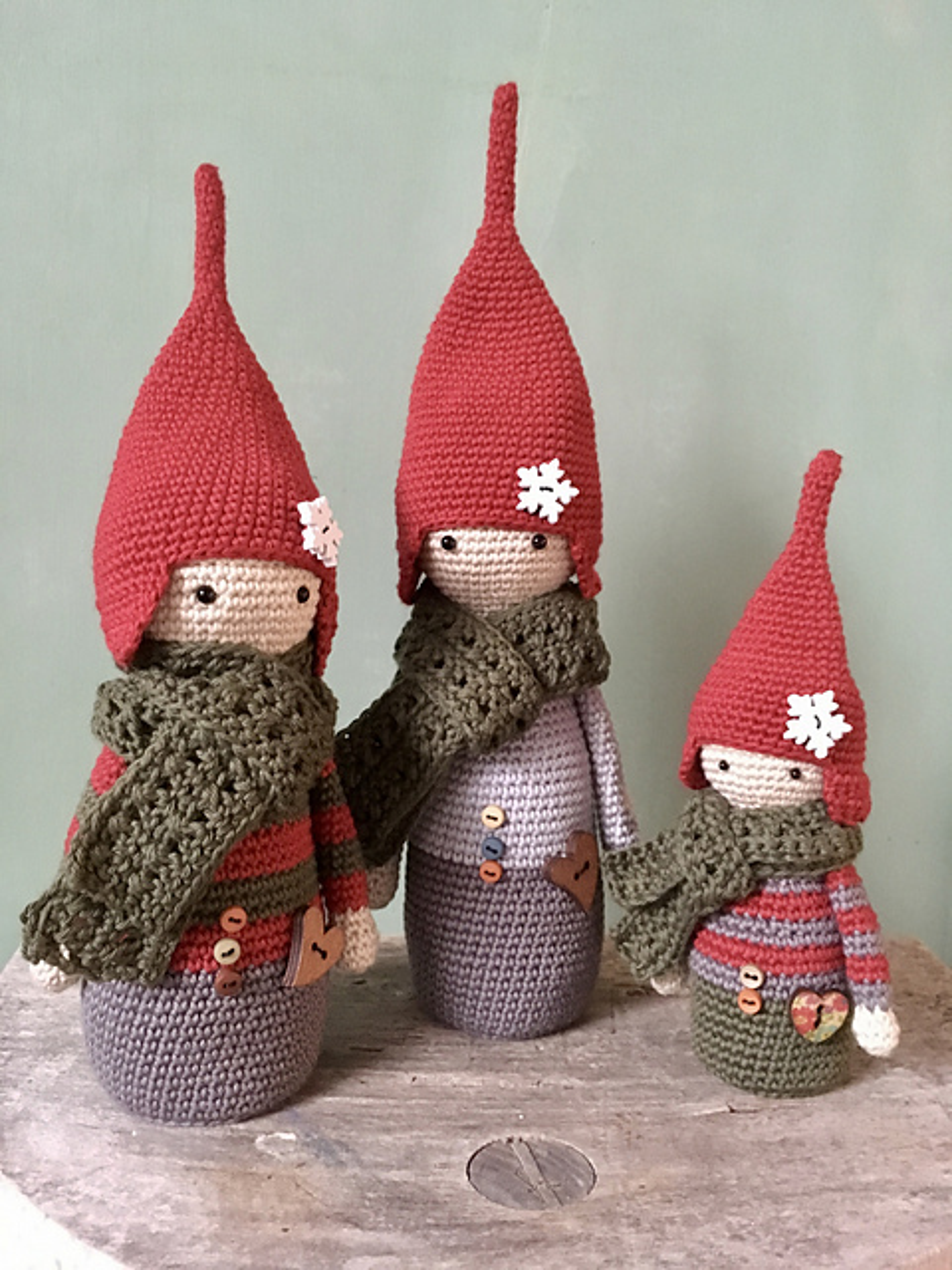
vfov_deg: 61.7
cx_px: 476
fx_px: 1063
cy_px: 635
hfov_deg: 48.2
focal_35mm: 29
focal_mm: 4.15
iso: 640
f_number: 2.2
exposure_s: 1/17
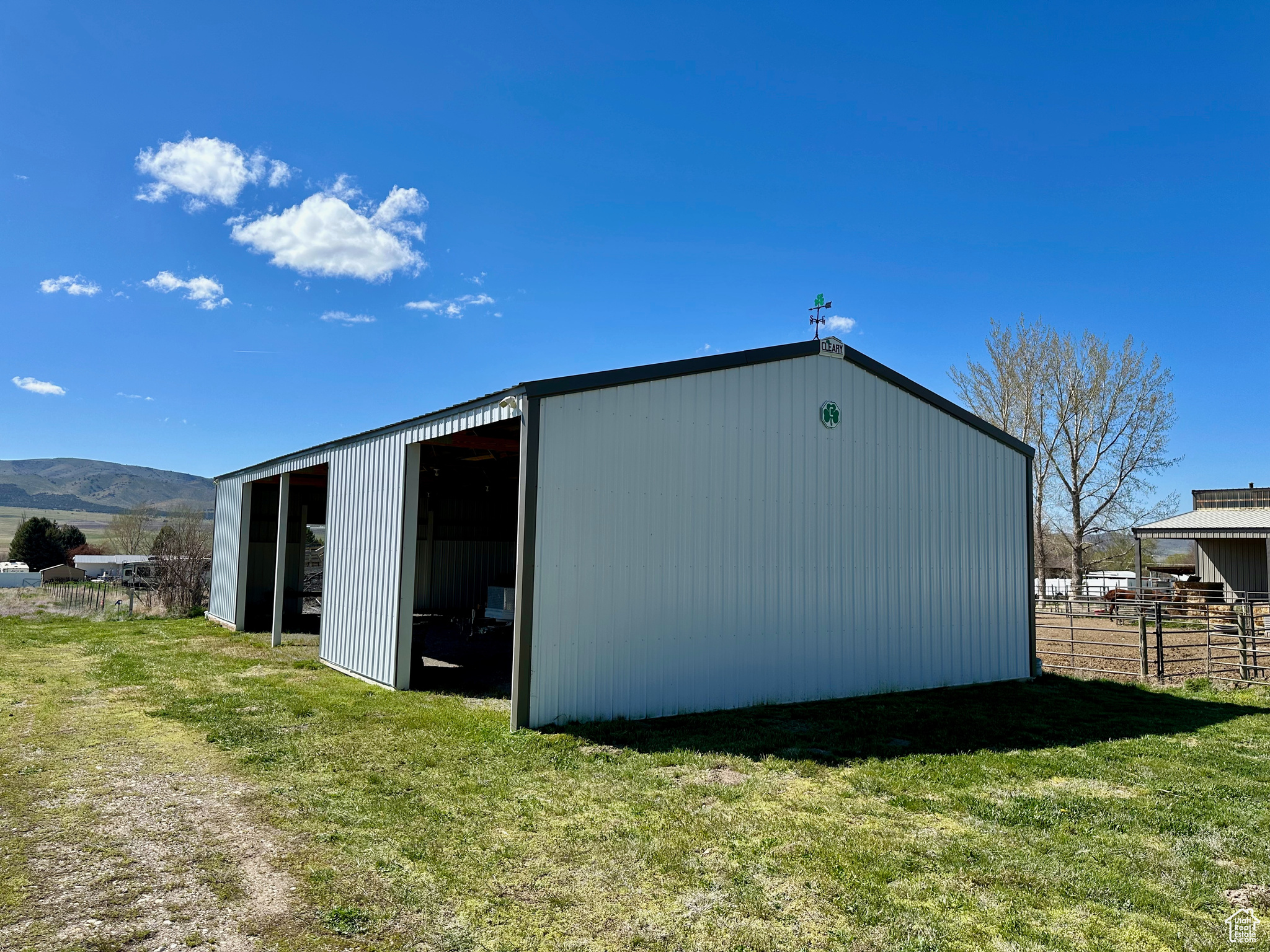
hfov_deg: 71.6
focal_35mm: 24
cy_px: 476
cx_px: 635
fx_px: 881
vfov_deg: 56.8
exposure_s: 1/5000
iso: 80
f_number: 1.78
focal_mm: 6.86
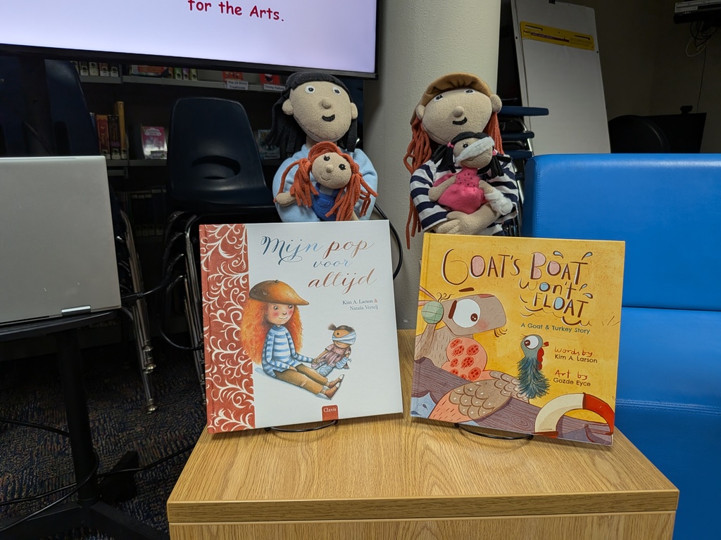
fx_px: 500
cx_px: 360
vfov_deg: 56.8
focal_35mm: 24
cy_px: 270
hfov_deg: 71.6
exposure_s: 1/40
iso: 45
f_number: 1.7
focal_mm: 4.53
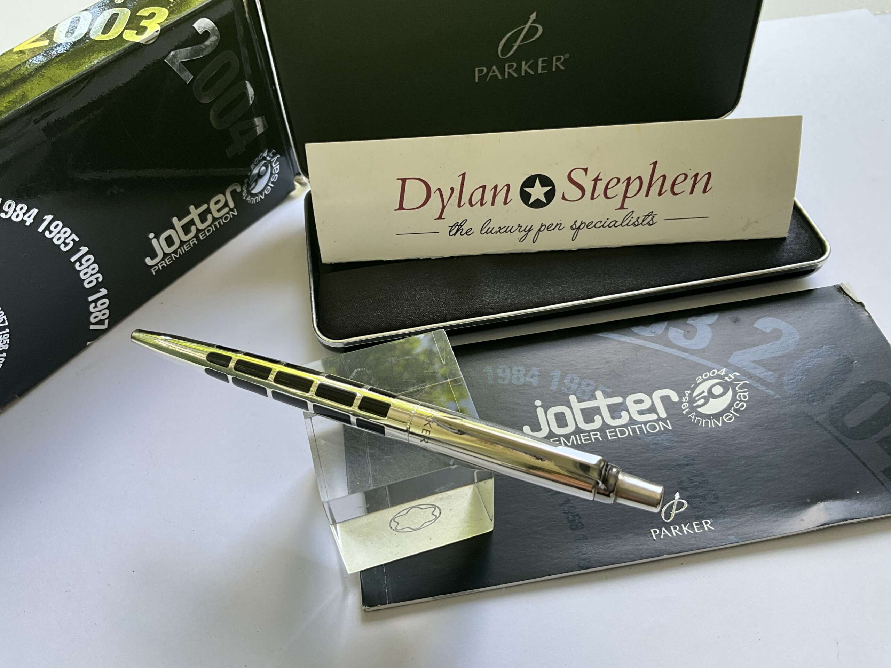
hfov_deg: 61.7
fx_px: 746
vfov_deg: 48.2
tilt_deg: -51.5
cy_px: 334
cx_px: 446
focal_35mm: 29
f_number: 1.8
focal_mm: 3
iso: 32
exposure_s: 1/122
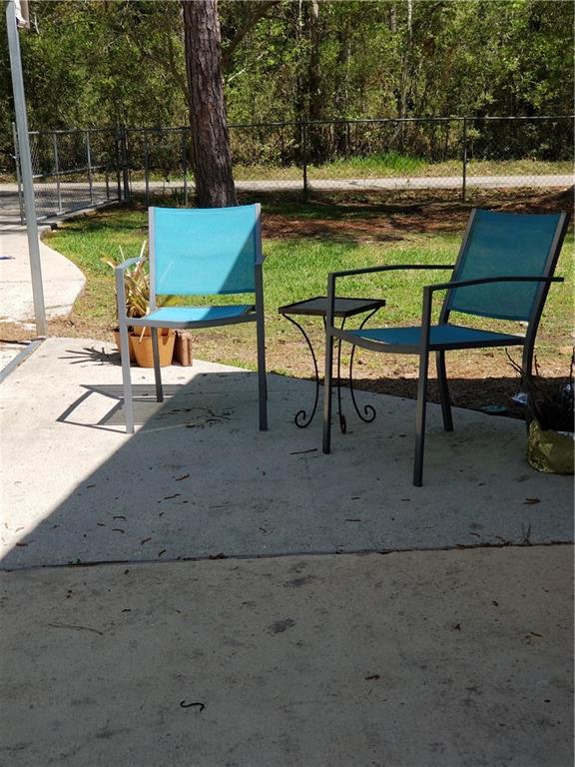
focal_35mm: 52
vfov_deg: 36.8
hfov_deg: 28.0
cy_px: 384
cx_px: 288
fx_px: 1152
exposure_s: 1/586
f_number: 2.4
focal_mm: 6
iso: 25
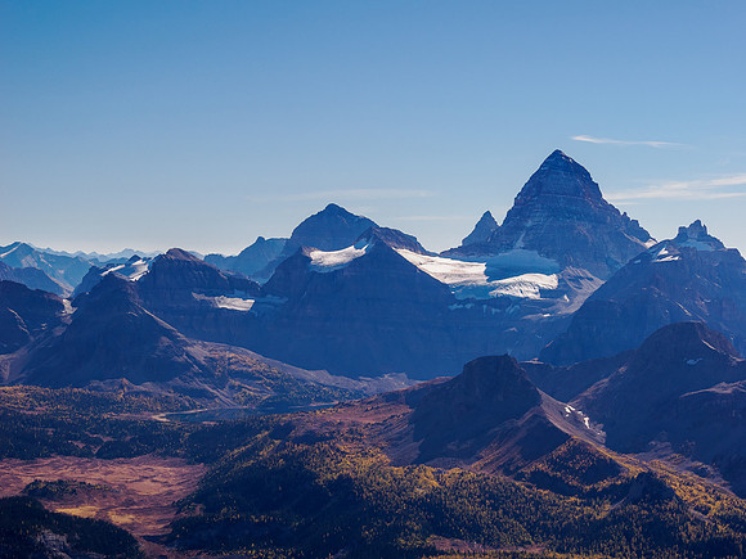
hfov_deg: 20.0
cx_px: 373
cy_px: 280
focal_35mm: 98
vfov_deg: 15.1
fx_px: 2112
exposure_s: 1/250
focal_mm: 49
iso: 200
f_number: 8
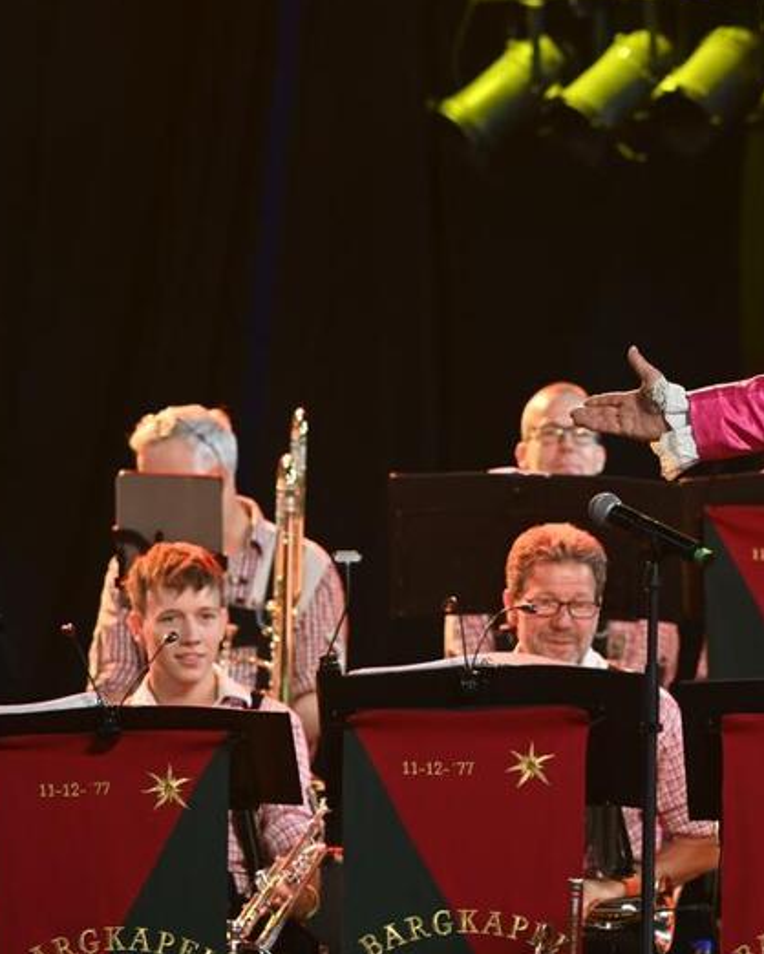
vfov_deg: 5.4
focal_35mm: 356
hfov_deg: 4.3
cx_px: 768
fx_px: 10056
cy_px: 476
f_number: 5
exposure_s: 1/100
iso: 1600
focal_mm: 200
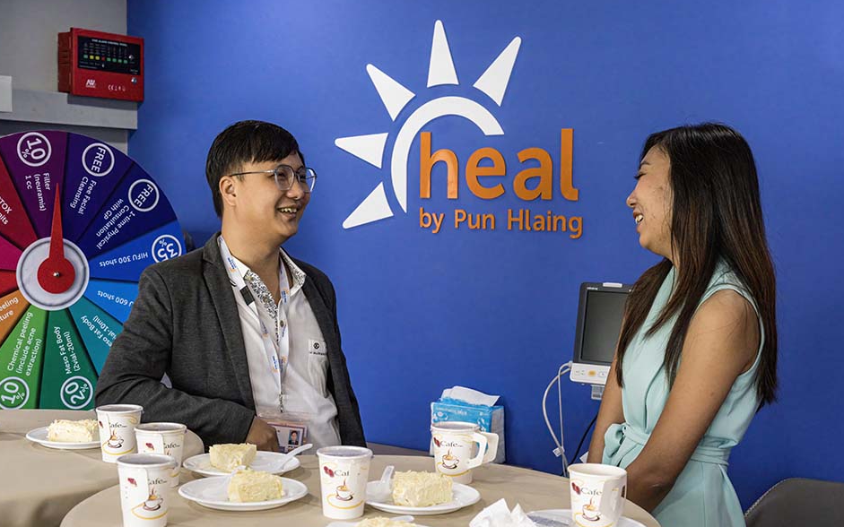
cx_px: 418
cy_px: 276
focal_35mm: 52
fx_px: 1196
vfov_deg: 24.9
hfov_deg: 38.9
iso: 7200
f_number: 8
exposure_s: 1/250
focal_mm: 50
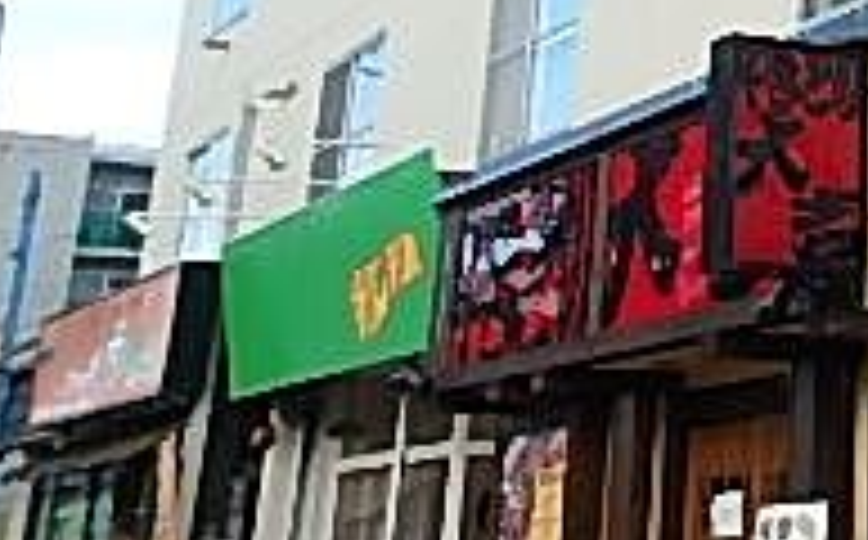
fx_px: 1748
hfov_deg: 23.0
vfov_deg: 16.9
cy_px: -90
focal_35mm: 74
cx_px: 1277
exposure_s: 1/160
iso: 125
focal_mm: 3.7
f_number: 3.5
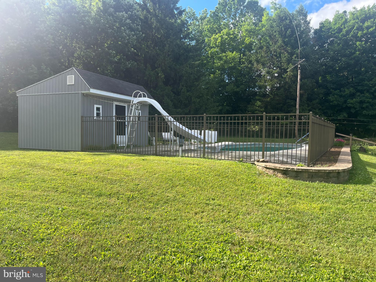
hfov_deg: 67.3
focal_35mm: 26
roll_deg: -0.2
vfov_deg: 53.1
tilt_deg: -3.5
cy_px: 141
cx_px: 188
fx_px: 282
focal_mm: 5.1
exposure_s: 1/1252
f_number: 1.6
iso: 50
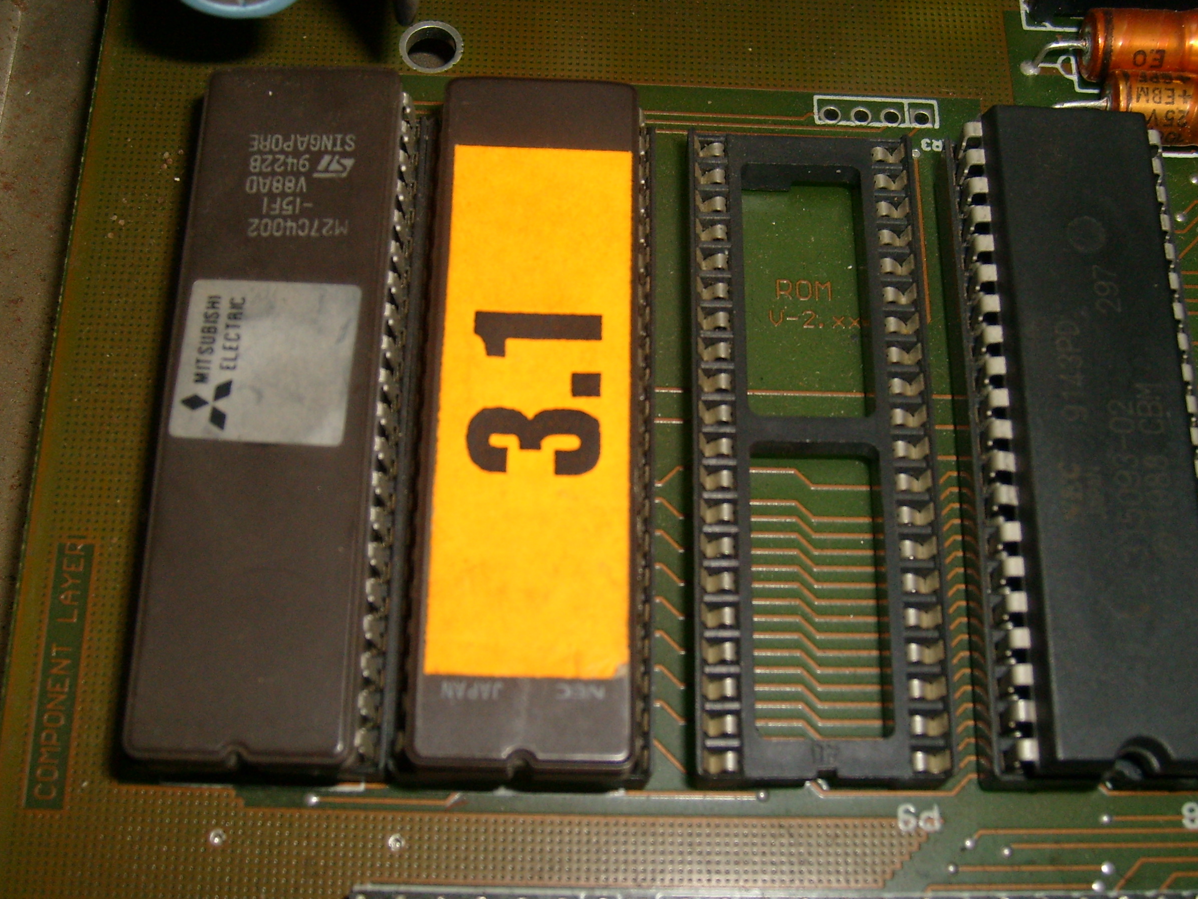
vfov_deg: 32.2
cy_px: 439
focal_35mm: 45
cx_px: 657
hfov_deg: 42.0
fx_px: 1557
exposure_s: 1/45
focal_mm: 5.8
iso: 100
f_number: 2.8
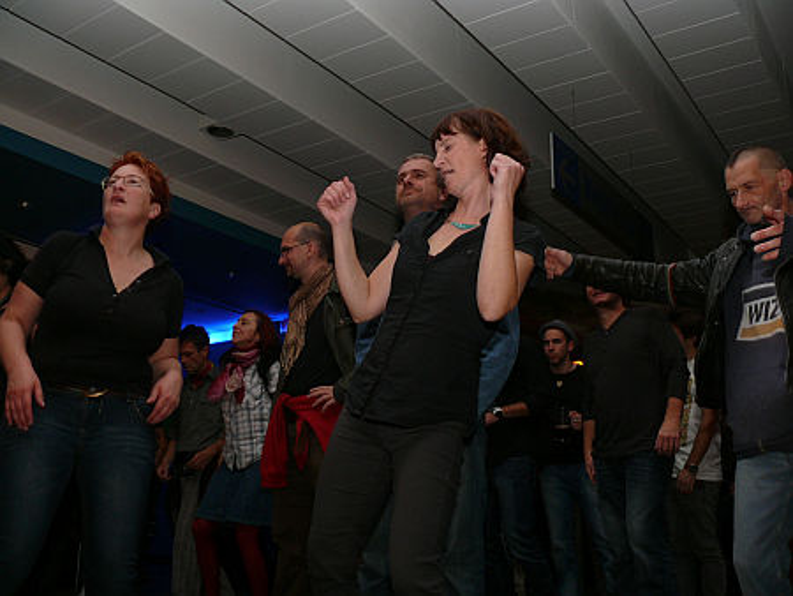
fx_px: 802
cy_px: 298
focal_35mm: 35
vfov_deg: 40.7
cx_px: 396
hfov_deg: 52.6
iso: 100
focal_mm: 7.4
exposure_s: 1/30
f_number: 3.2
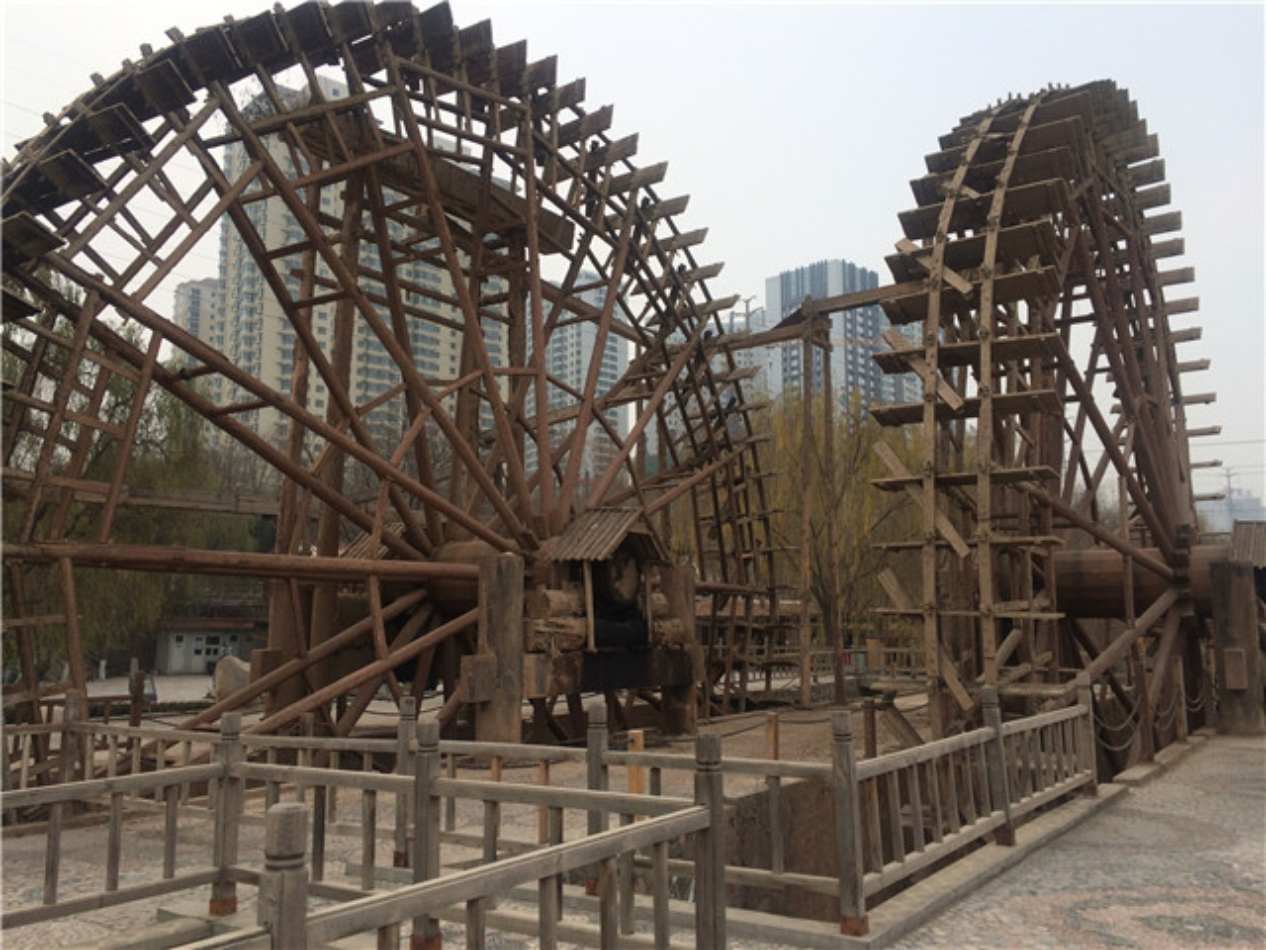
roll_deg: +1.7
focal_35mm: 29
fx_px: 1061
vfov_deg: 48.2
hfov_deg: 61.7
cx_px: 633
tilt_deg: +6.2
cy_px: 475
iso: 32
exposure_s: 1/1282
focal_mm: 4.15
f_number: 2.2
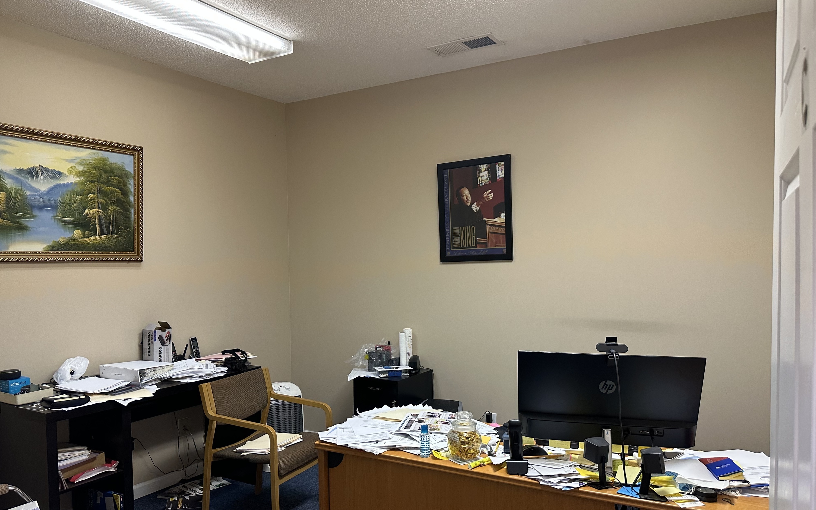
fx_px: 578
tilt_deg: -2.9
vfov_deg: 47.5
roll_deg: +0.4
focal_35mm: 26
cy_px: 290
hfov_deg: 70.4
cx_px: 402
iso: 250
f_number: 1.78
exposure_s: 1/60
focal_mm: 6.86
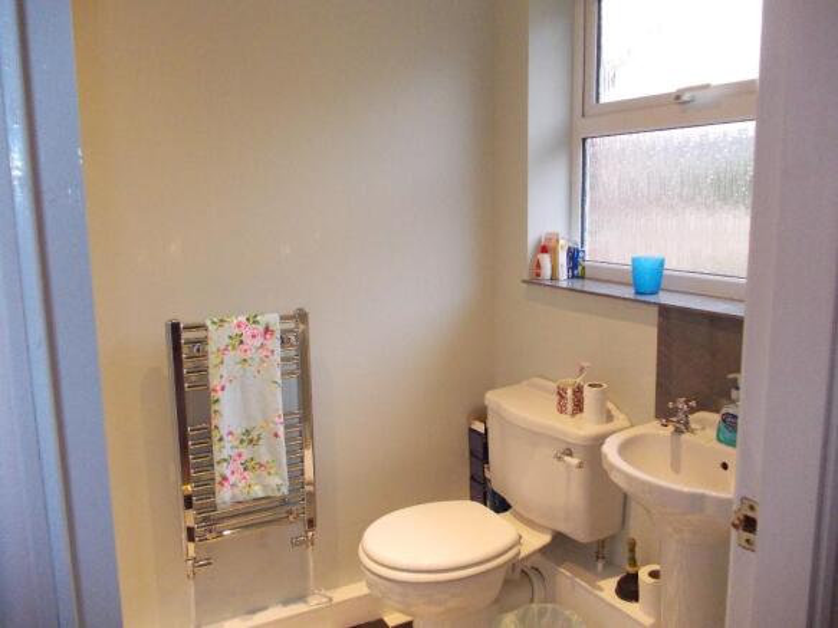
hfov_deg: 63.5
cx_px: 419
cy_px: 314
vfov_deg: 49.7
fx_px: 678
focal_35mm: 28
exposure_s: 1/60
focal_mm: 4
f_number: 2.7
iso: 320
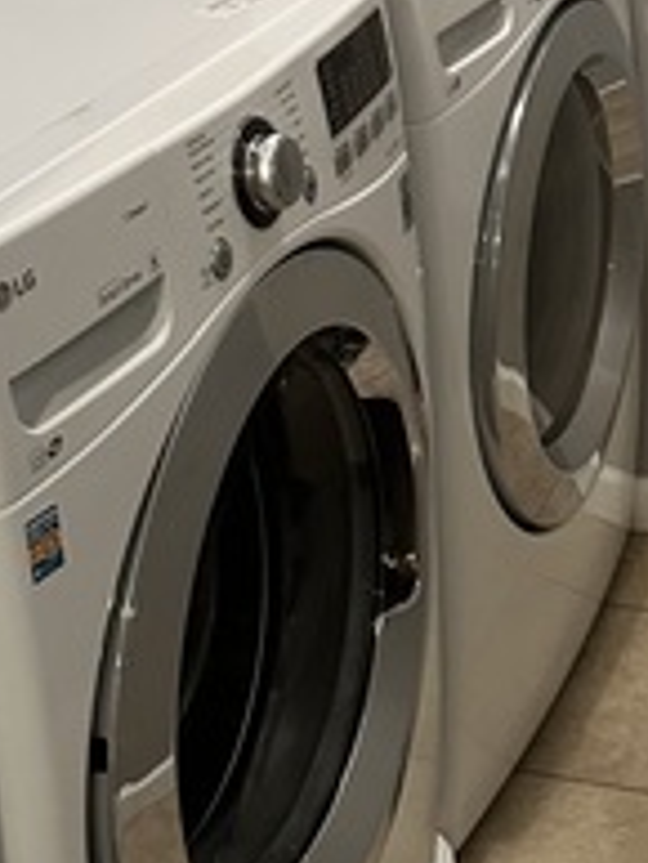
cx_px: 581
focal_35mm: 83
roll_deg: +2.6
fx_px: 2069
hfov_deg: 17.5
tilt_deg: -13.9
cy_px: -56
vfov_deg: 22.4
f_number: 1.78
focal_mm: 6.86
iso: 500
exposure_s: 1/60
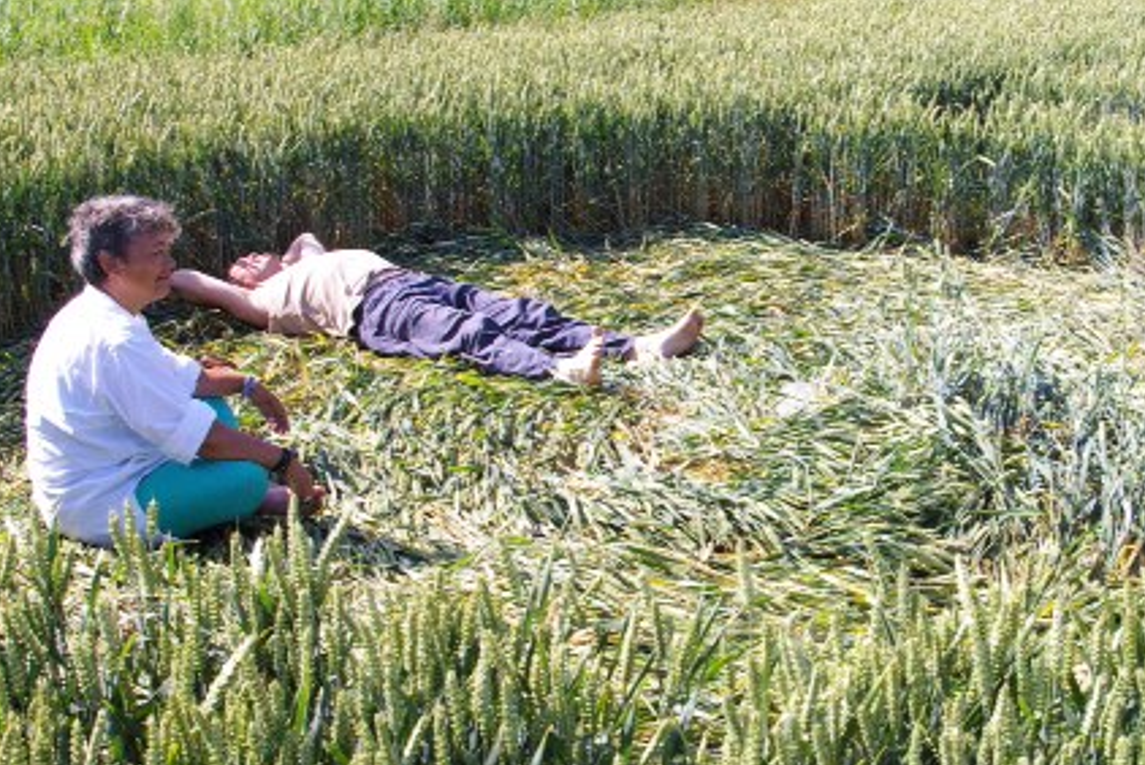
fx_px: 1520
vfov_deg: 28.3
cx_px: 760
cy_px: 401
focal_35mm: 48
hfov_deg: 40.8
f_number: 13
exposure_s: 1/500
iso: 1600
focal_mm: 21
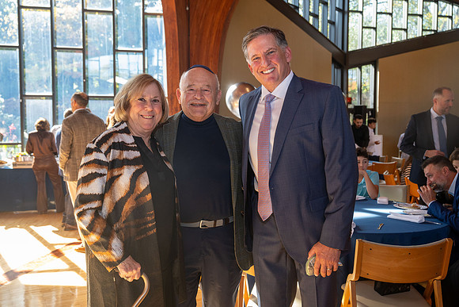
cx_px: 230
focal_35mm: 34
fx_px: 427
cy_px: 154
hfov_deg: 56.5
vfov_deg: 39.4
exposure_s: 1/160
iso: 800
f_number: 5
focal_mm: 33.5
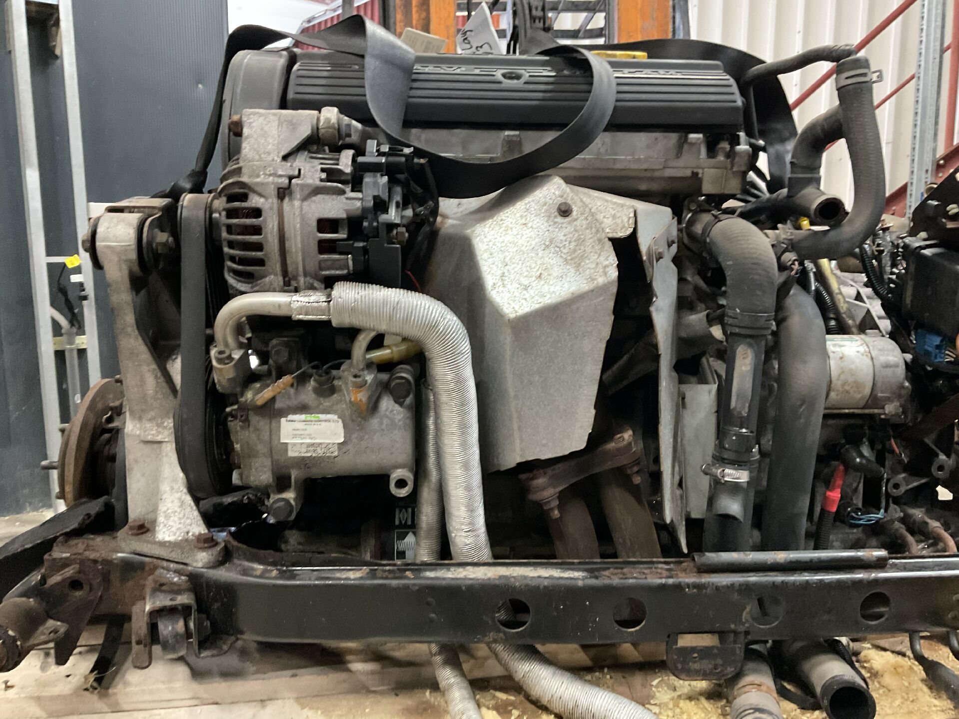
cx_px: 480
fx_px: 803
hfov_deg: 61.7
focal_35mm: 29
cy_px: 360
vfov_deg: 48.2
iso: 320
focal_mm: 3
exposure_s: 1/25
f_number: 1.8
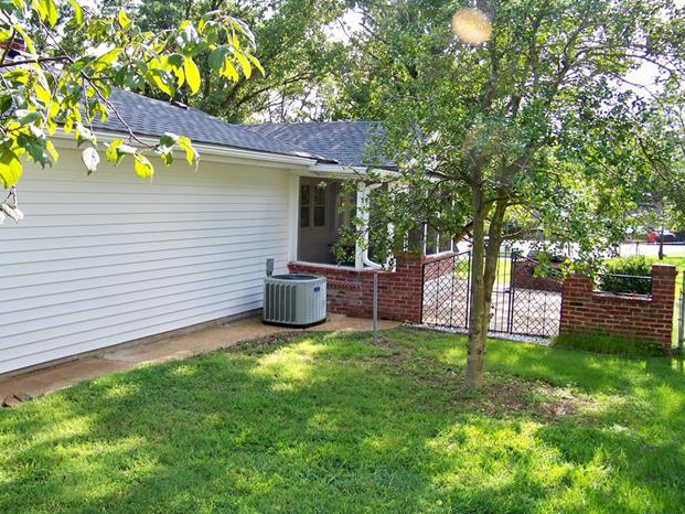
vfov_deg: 41.8
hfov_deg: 53.9
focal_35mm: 34
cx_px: 336
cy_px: 263
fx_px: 673
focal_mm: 5.85
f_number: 2.8
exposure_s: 1/200
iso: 80
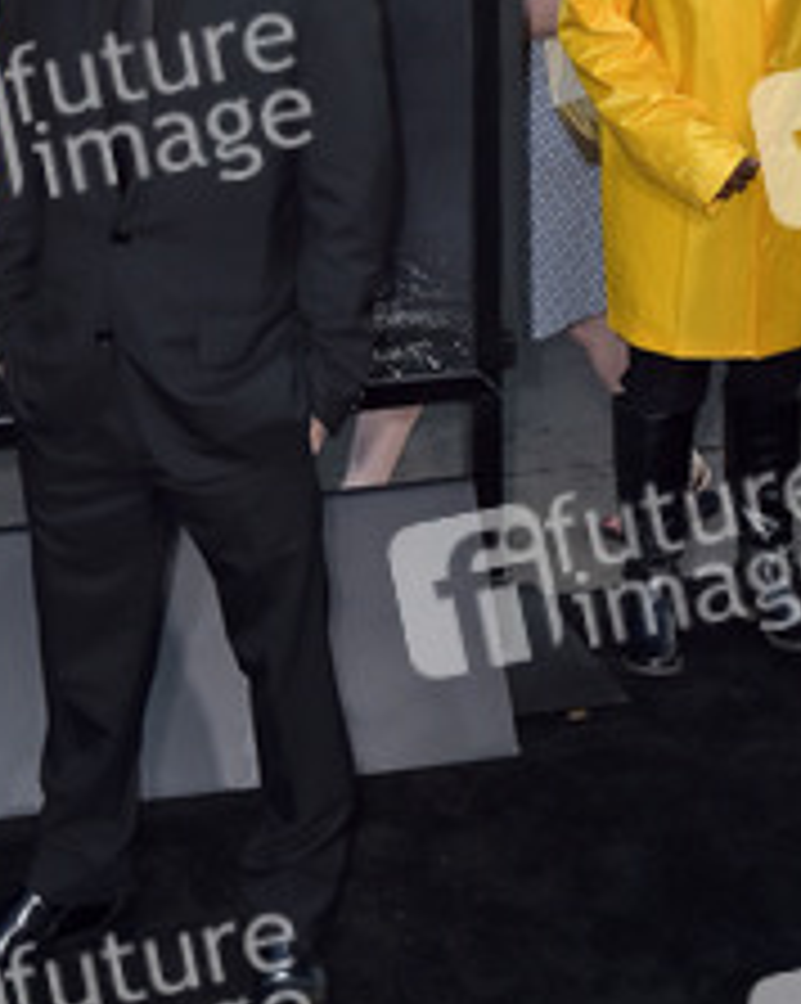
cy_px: 347
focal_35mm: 64
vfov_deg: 29.4
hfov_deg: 23.6
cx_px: 214
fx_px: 1899
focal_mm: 38
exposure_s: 1/250
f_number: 6.3
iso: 640
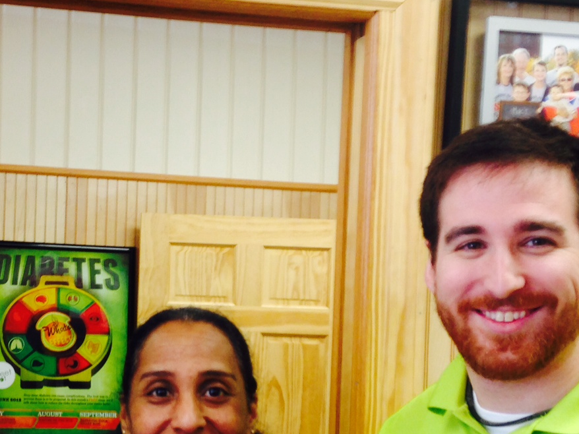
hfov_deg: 25.0
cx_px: 127
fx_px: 1288
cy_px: 357
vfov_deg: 18.9
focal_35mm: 77
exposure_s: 1/24
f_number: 2.4
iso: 50
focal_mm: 4.12
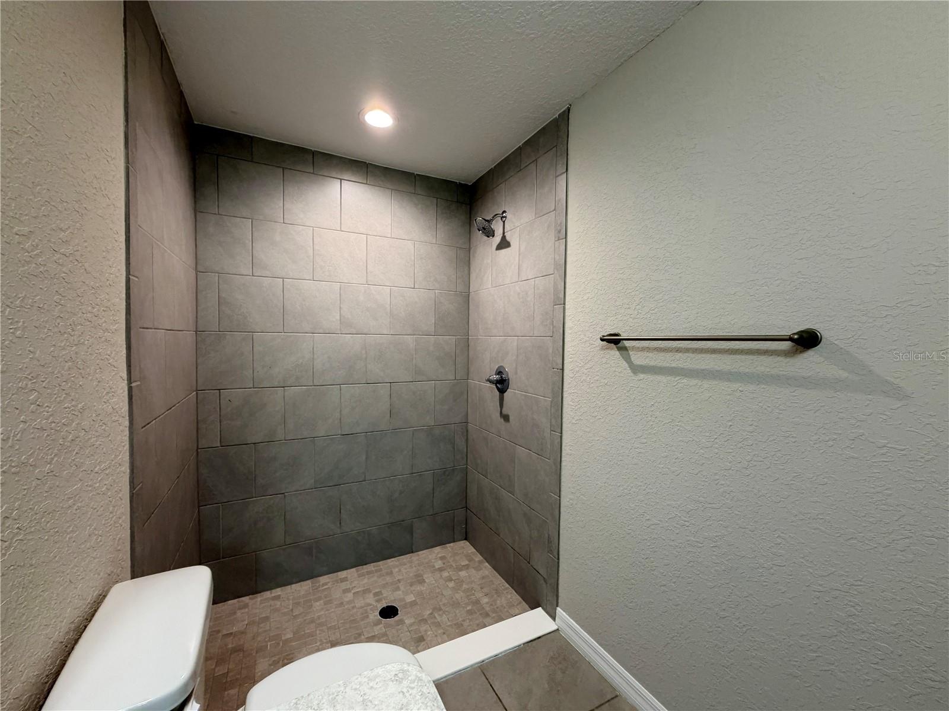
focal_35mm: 14
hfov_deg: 102.1
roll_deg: -0.7
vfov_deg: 85.7
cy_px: 356
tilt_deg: -1.9
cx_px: 474
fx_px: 384
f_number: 2.2
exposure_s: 1/120
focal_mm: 2.22
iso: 320
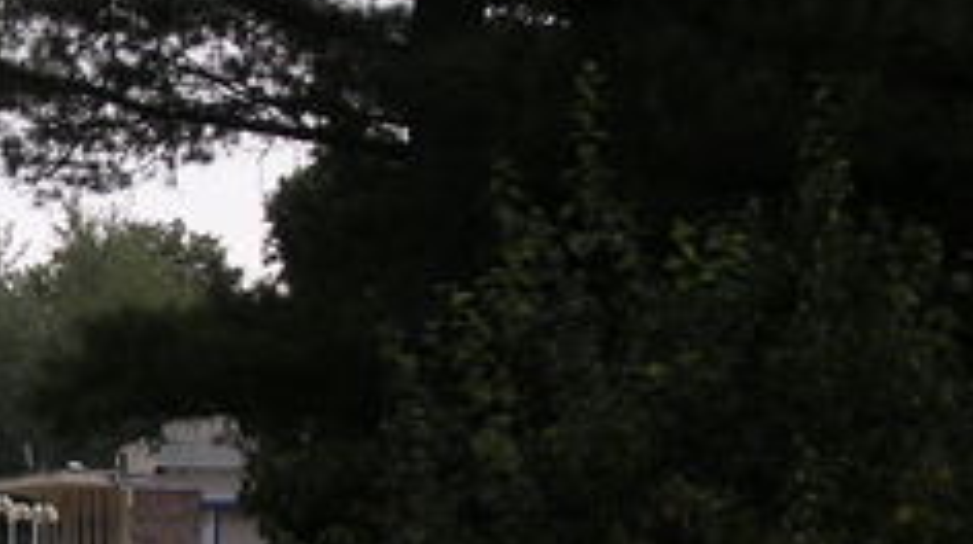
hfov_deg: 9.4
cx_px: -301
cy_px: 528
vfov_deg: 5.4
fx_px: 5797
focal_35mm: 225
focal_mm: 11.6
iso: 100
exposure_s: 1/346
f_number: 3.9
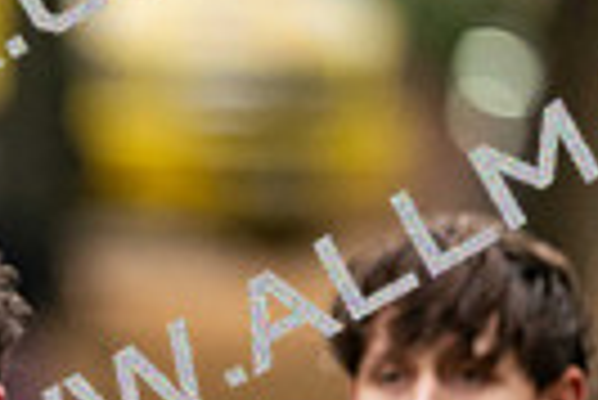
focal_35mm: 1740
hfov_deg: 1.2
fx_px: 28935
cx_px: -508
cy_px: 658
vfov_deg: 0.8
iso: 2500
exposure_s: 1/2500
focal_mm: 400
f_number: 4.5
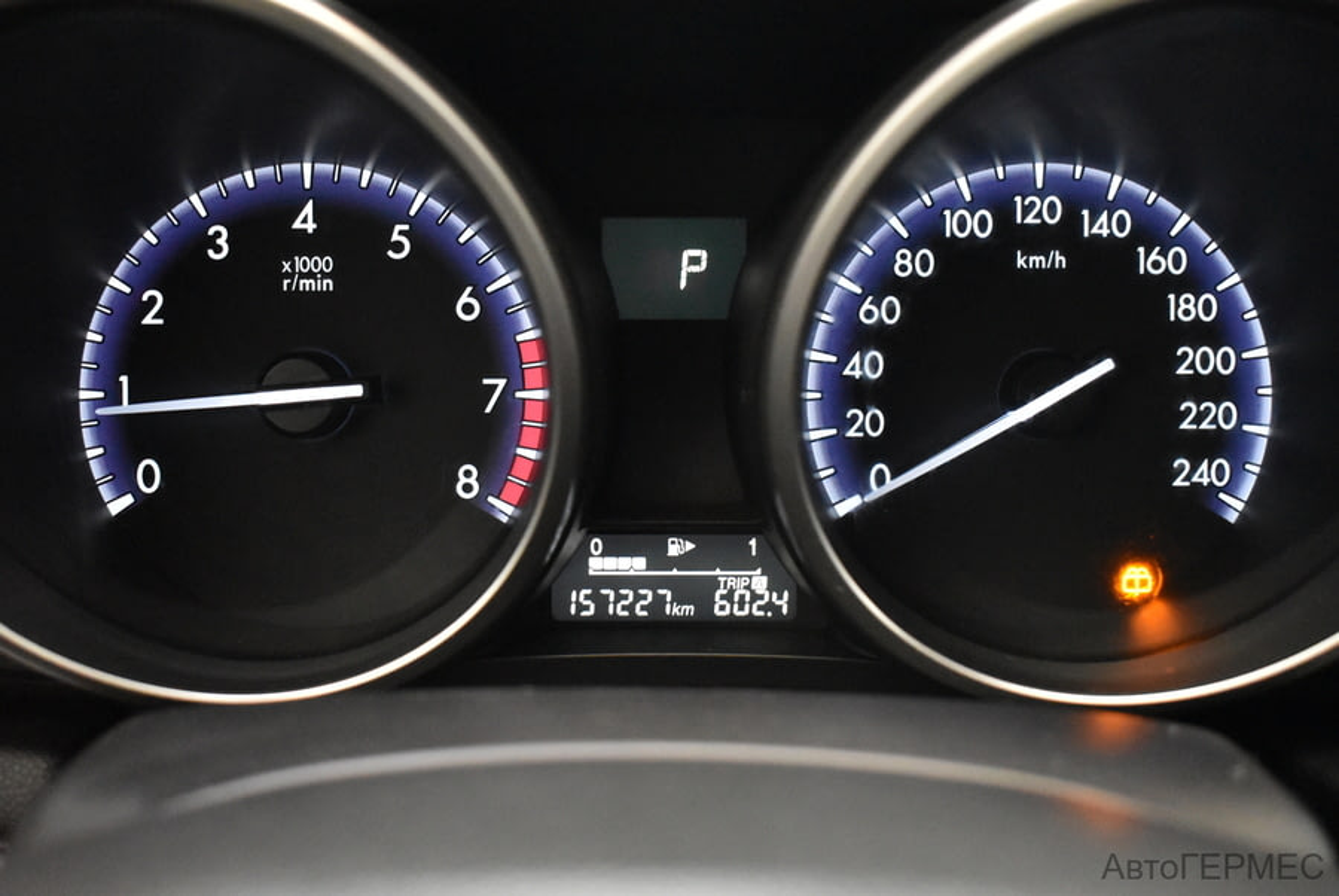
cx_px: 670
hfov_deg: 44.9
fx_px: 1619
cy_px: 448
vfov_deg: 30.9
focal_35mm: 44
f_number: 4.2
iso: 6400
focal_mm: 29
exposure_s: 1/50
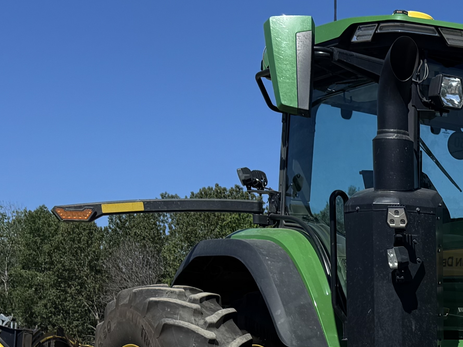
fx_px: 1030
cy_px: 407
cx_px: 610
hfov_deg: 22.5
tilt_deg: -1.0
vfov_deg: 18.2
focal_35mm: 77
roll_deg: +1.7
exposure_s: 1/4950
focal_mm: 6.76
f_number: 1.78
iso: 80
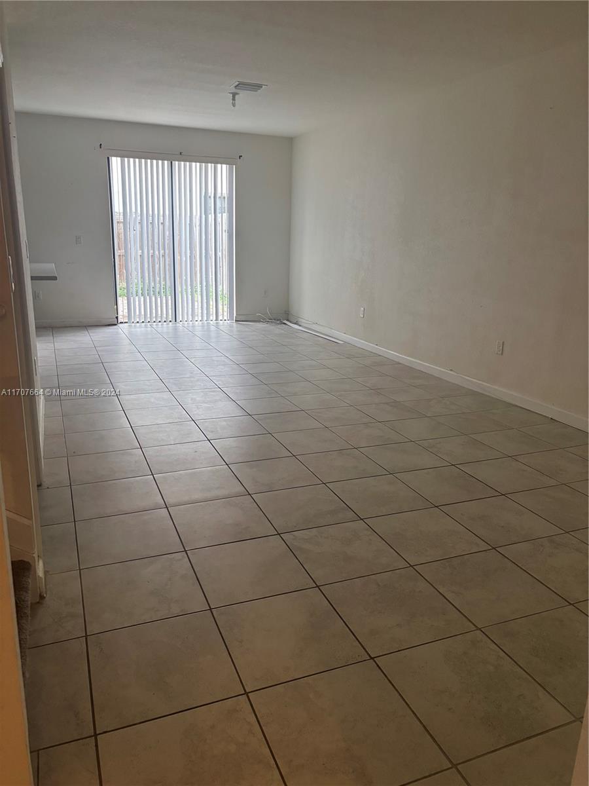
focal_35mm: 26
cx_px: 294
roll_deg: -2.1
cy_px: 393
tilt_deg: -15.0
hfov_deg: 53.1
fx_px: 590
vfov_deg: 67.3
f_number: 1.6
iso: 200
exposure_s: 1/60
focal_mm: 5.96
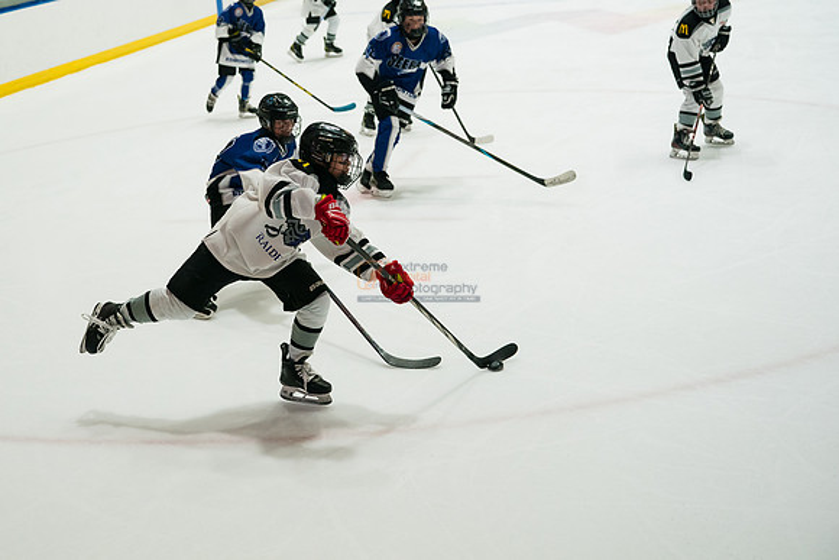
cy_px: 256
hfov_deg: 33.7
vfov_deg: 23.1
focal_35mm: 59
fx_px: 1367
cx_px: 253
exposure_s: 1/1250
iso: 3200
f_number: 2.8
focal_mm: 42
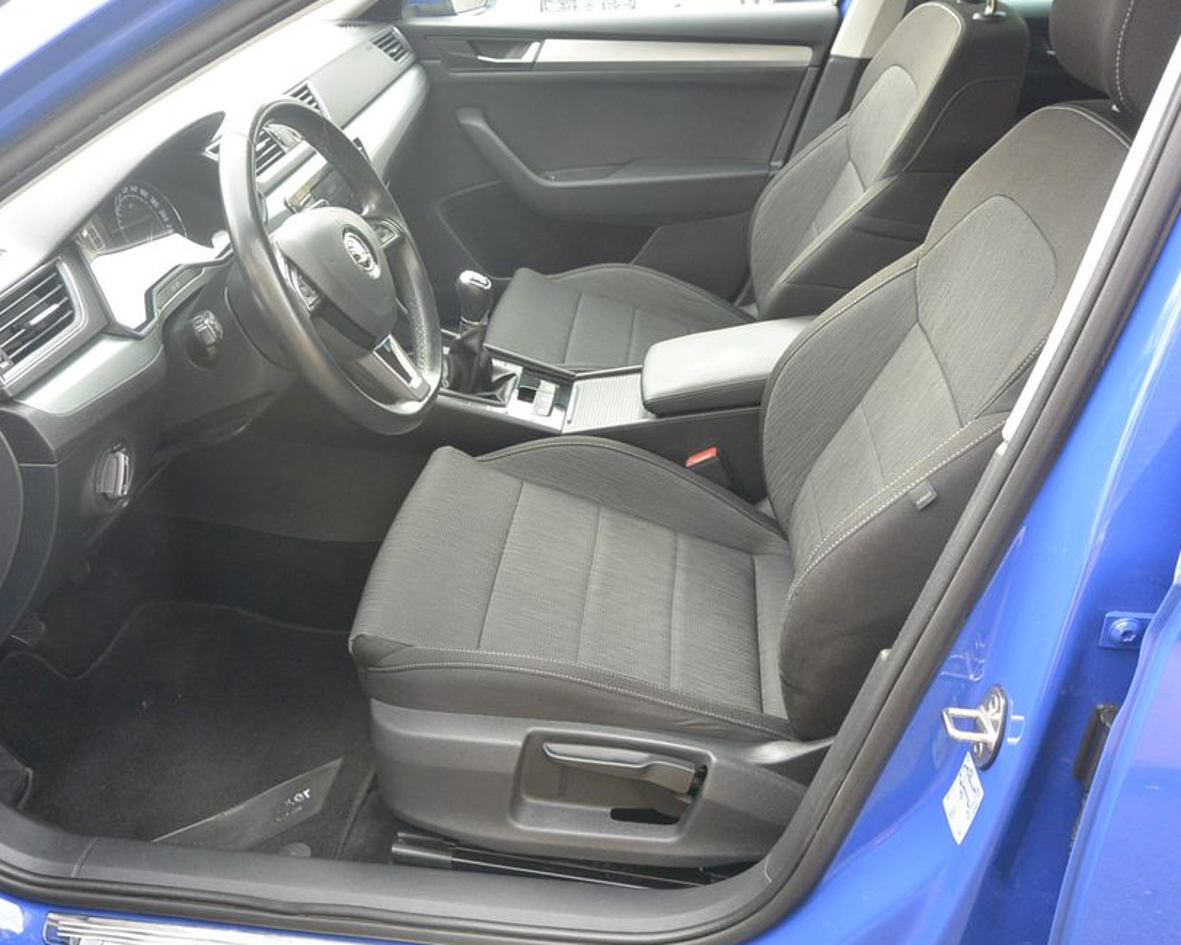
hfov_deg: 55.6
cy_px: 468
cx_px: 543
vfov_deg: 45.8
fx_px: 1119
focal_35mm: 32
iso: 280
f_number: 3.5
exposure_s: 1/125
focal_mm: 10
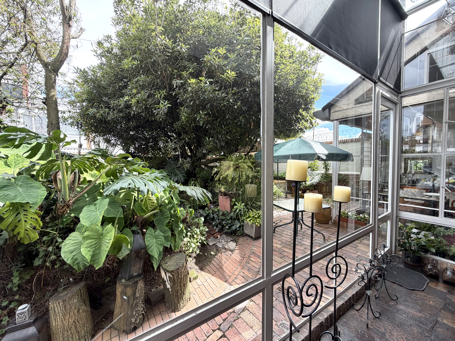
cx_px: 228
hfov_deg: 102.1
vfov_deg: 85.7
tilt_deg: -2.5
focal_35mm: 14
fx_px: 184
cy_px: 170
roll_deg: +1.1
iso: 50
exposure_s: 1/199
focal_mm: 2.22
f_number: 2.2
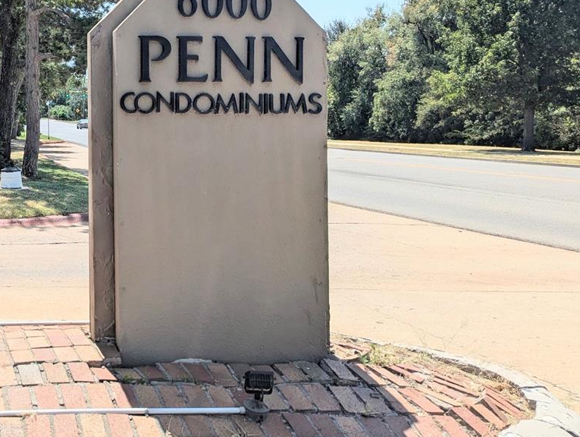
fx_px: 537
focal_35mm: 32
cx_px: 211
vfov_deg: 44.0
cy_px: 174
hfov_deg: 55.9
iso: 46
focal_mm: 6.81
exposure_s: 1/1770
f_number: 1.85
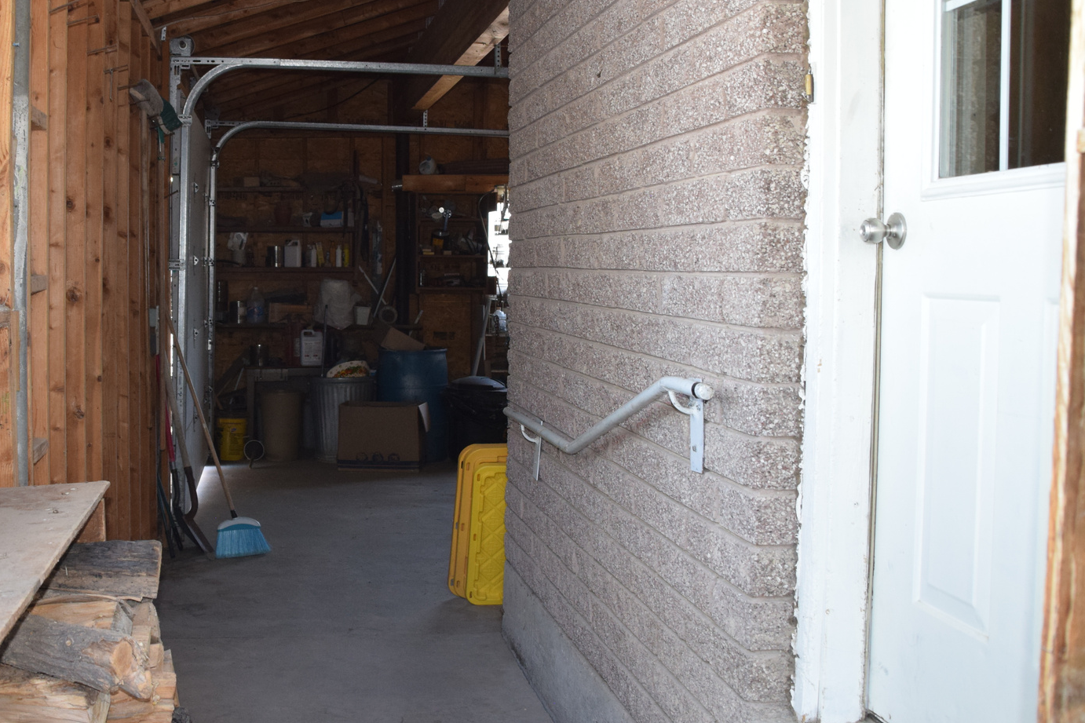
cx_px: 305
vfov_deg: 33.3
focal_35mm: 40
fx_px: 1205
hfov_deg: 47.1
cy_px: 306
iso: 800
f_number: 5
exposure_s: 1/100
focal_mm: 18
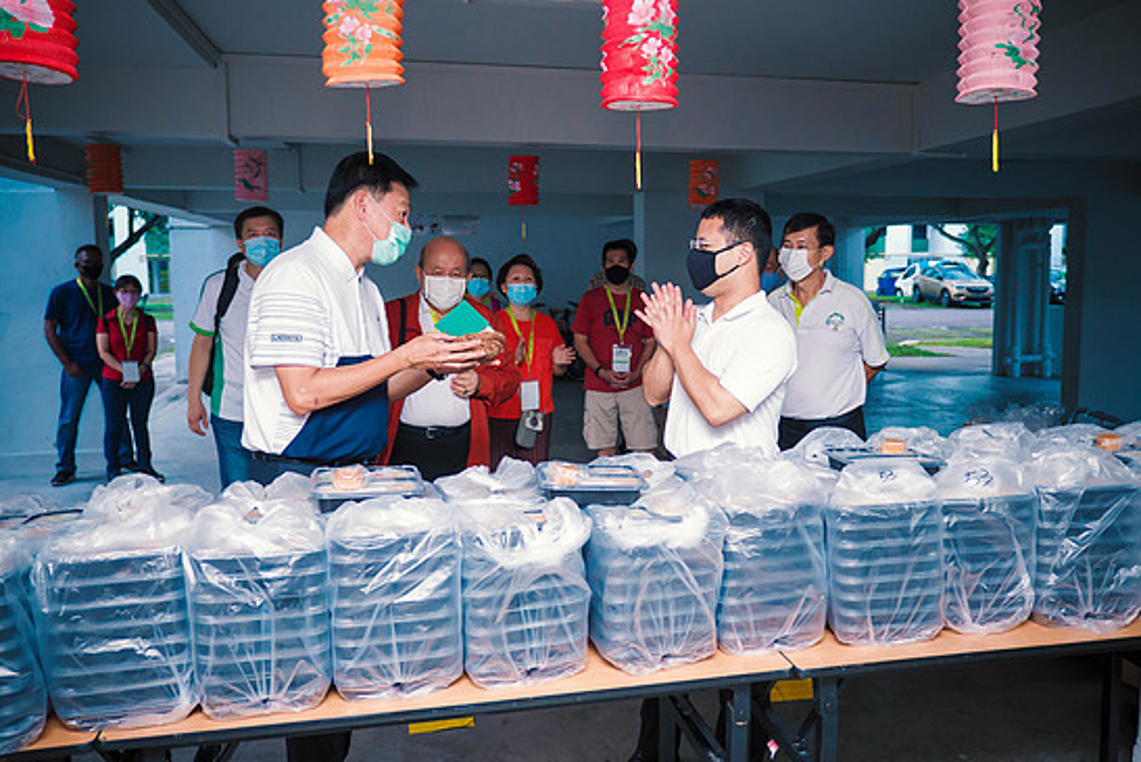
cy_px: 364
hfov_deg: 58.7
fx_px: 1014
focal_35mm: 32
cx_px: 601
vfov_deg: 41.1
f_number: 1.8
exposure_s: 1/125
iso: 1250
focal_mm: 14
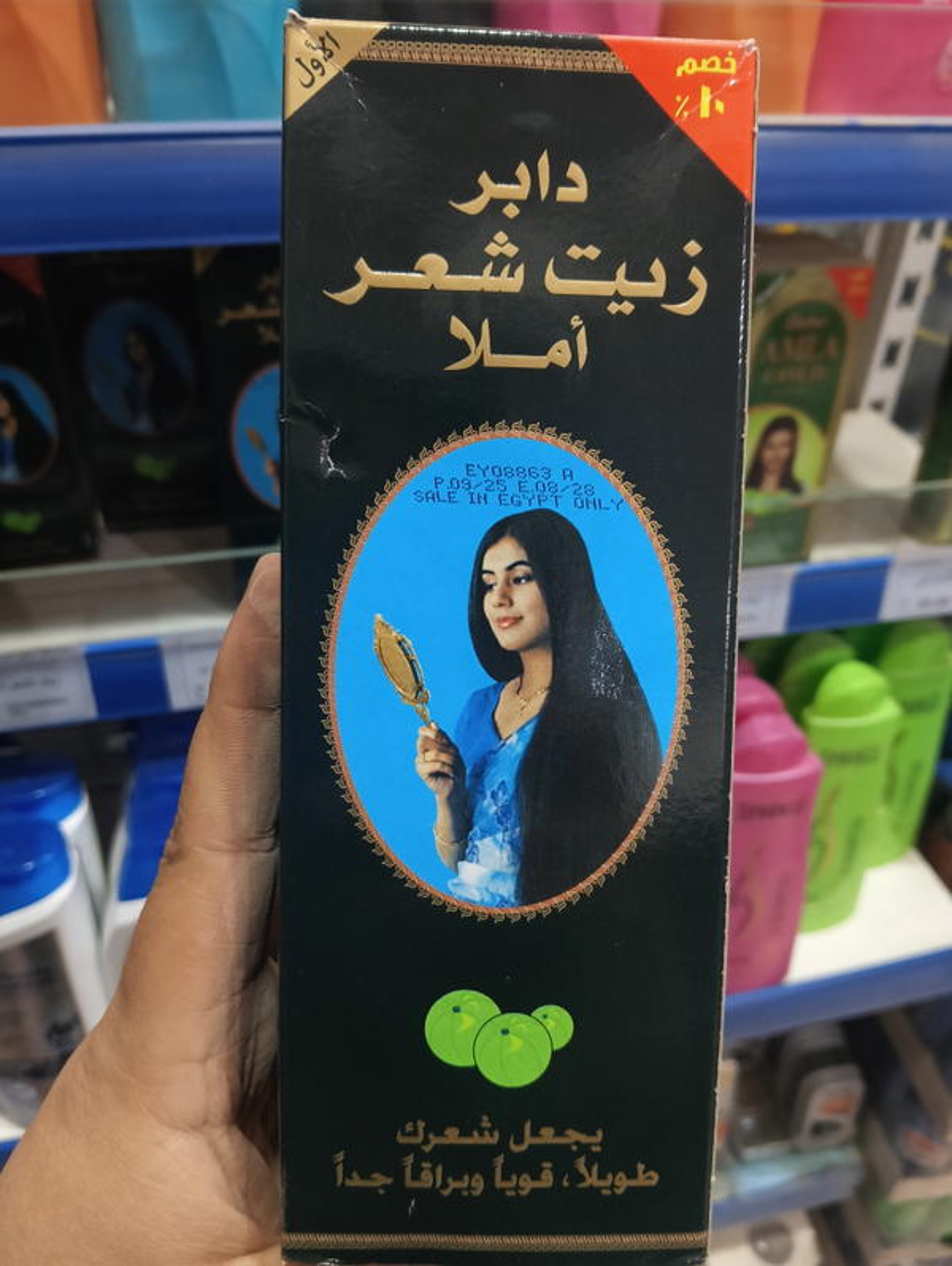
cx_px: 476
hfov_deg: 53.2
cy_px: 633
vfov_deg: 67.2
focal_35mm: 26
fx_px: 951
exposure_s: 1/20
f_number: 1.8
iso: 800
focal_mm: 4.05
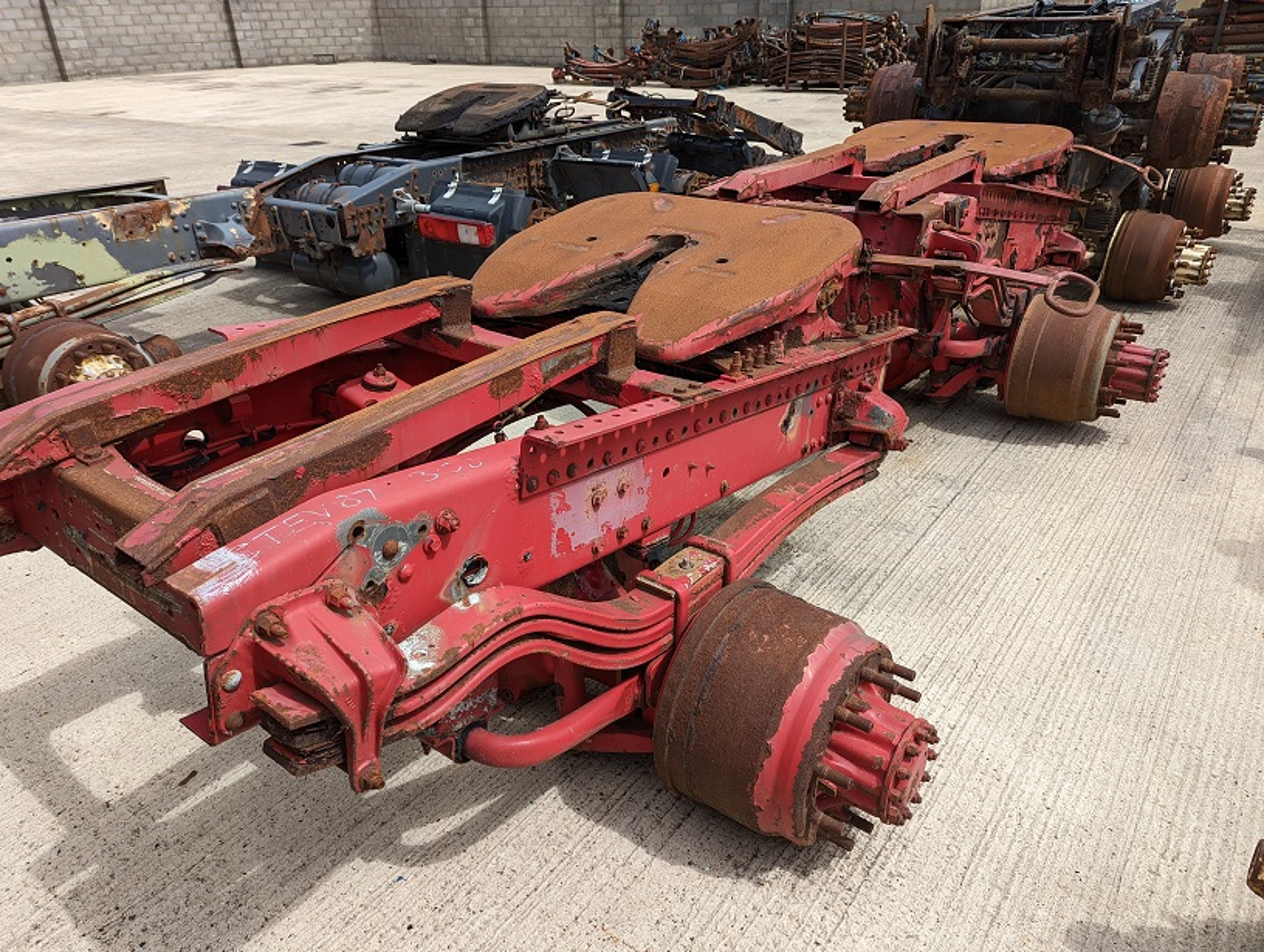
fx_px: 878
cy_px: 476
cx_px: 632
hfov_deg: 71.5
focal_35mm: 24
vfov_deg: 57.0
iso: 44
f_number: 1.85
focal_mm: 6.81
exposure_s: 1/1529
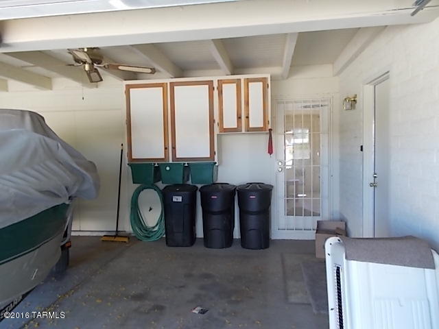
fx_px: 330
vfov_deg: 53.1
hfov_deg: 67.3
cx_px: 220
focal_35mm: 26
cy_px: 164
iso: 125
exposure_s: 1/25
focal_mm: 4.6
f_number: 3.2
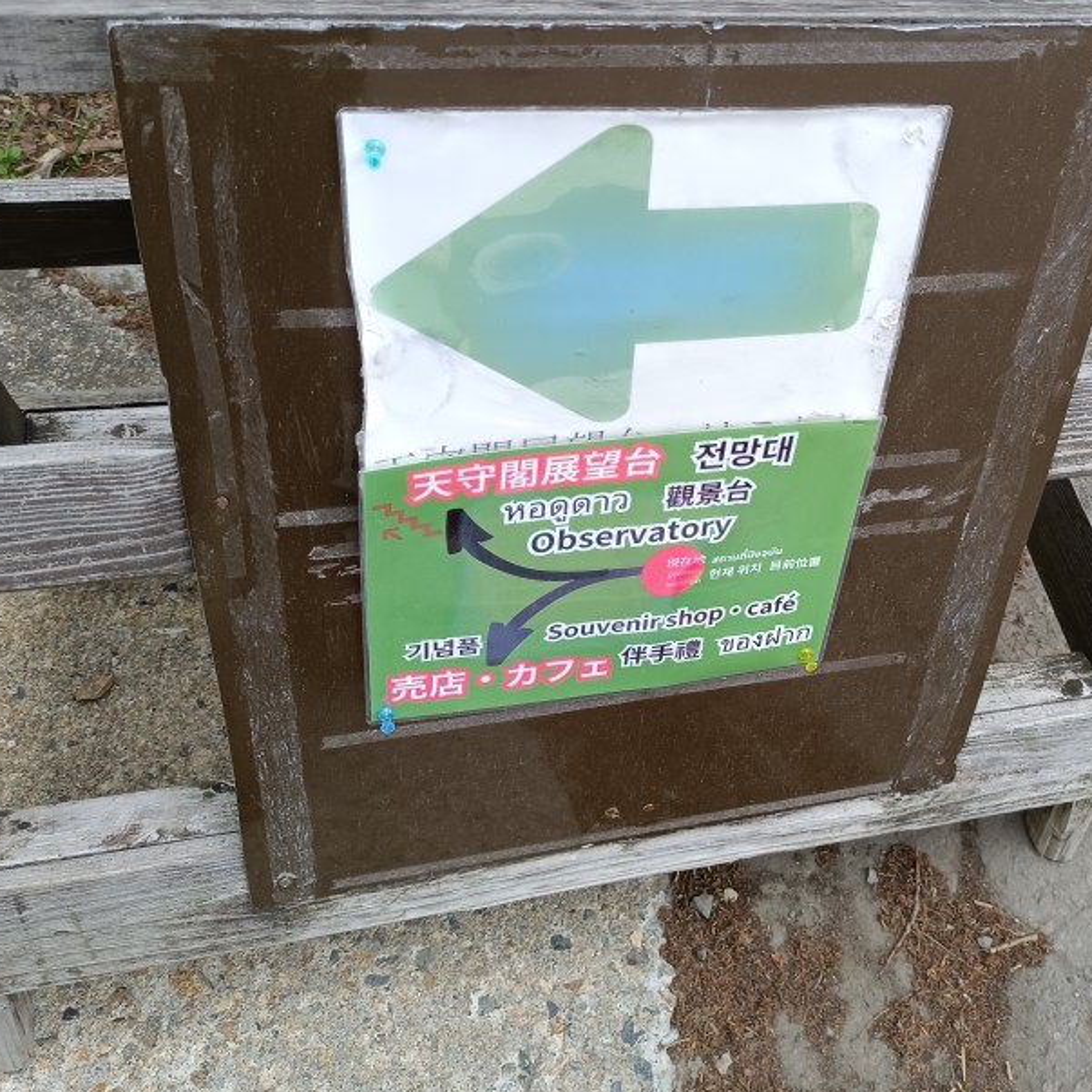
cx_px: 697
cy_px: 435
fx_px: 1285
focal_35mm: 36
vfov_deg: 45.8
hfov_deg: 45.6
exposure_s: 1/164
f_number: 1.65
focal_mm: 6.14
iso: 50
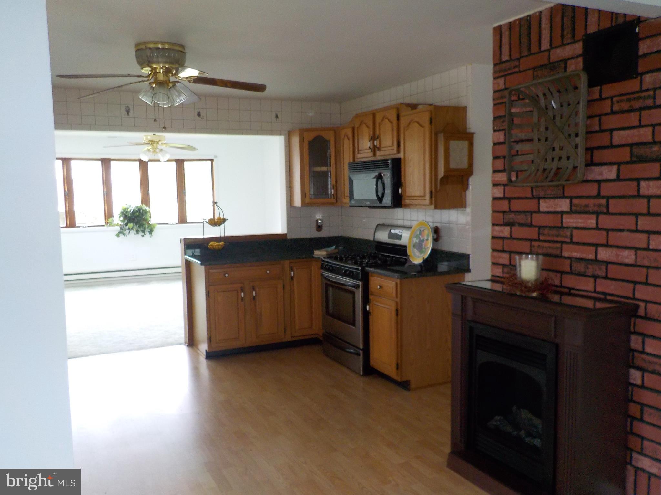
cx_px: 330
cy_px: 248
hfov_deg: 60.0
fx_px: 573
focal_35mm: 30
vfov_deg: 46.8
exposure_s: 1/30
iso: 250
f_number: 3.3
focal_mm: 4.1
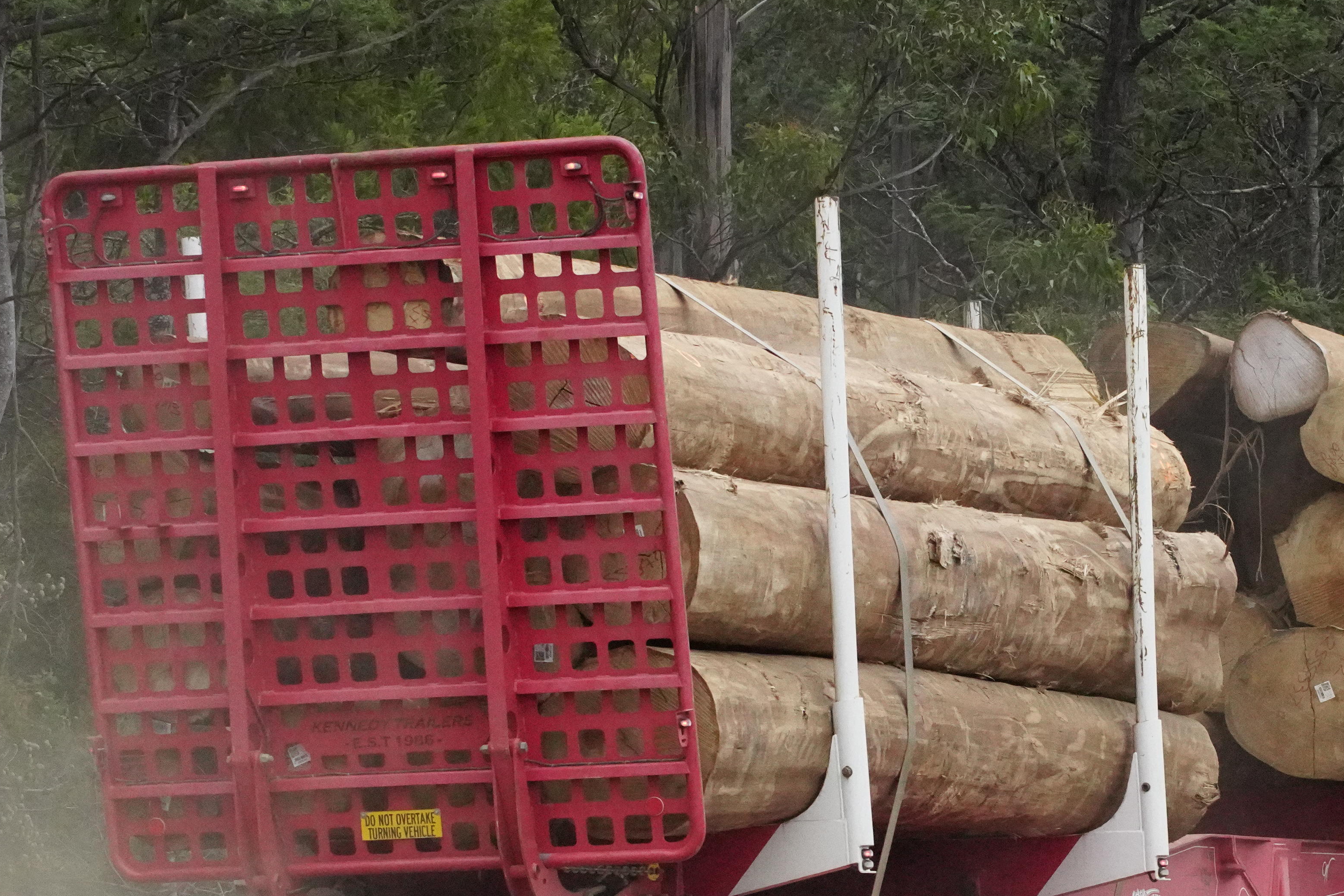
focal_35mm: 240
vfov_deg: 5.7
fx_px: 8959
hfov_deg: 8.6
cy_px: 604
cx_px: 1069
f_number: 10
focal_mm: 100
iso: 8000
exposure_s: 1/4000
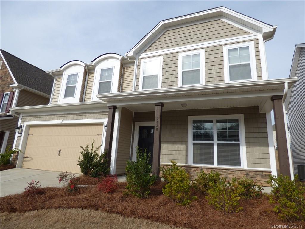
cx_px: 152
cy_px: 114
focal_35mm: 20
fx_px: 176
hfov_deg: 81.7
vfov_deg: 66.0
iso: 100
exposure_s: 1/2000
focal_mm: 3.58
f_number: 2.8
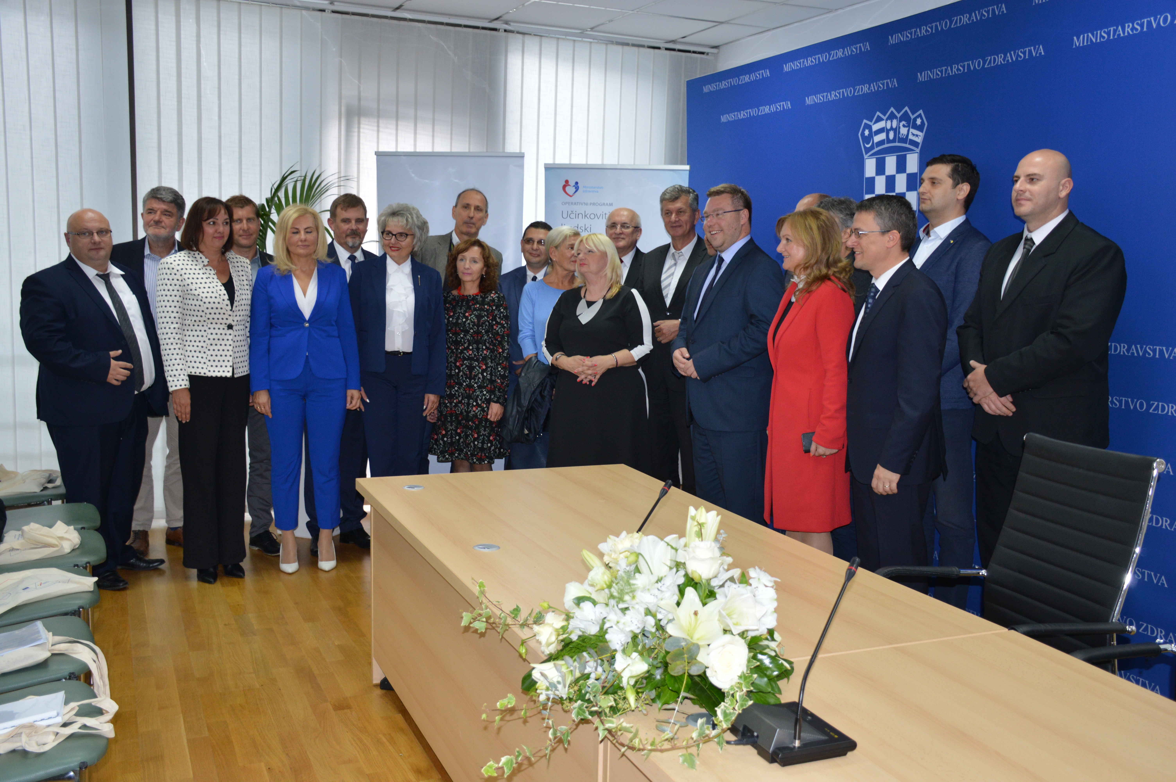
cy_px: 391
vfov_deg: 38.3
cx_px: 588
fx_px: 1126
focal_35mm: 34
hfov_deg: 55.1
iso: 450
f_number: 3.8
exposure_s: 1/60
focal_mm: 23
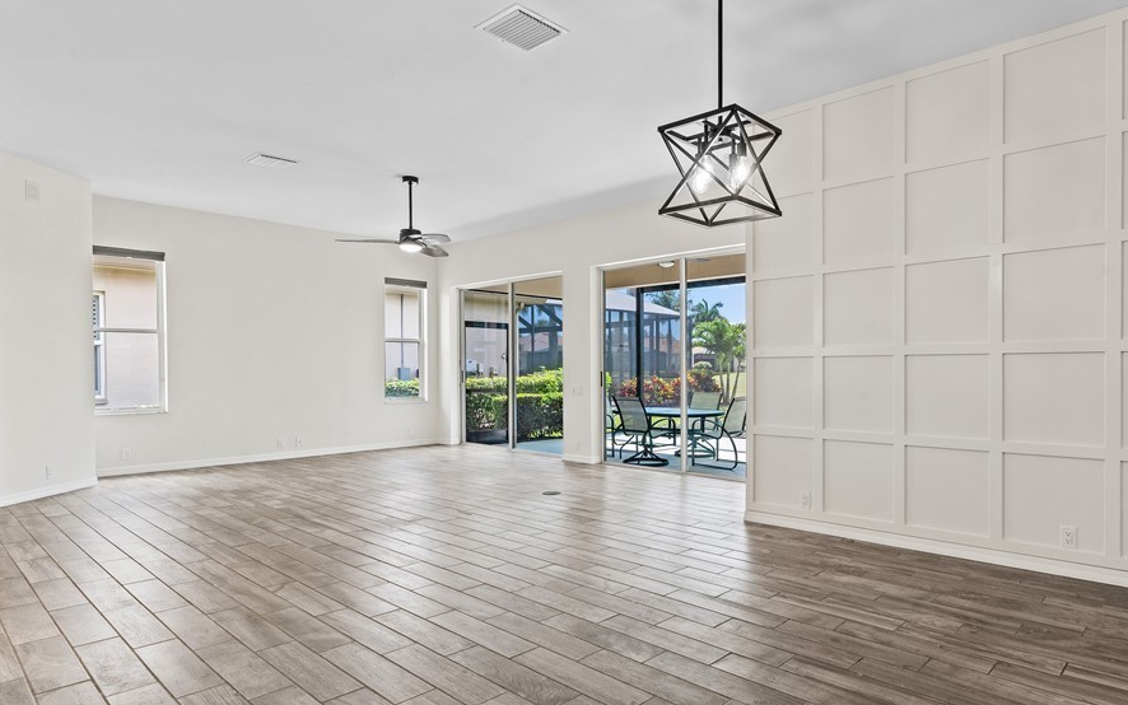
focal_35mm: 20
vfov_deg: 59.6
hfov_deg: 84.5
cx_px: 649
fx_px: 615
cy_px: 380
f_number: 10
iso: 320
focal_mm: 16
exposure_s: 1/5
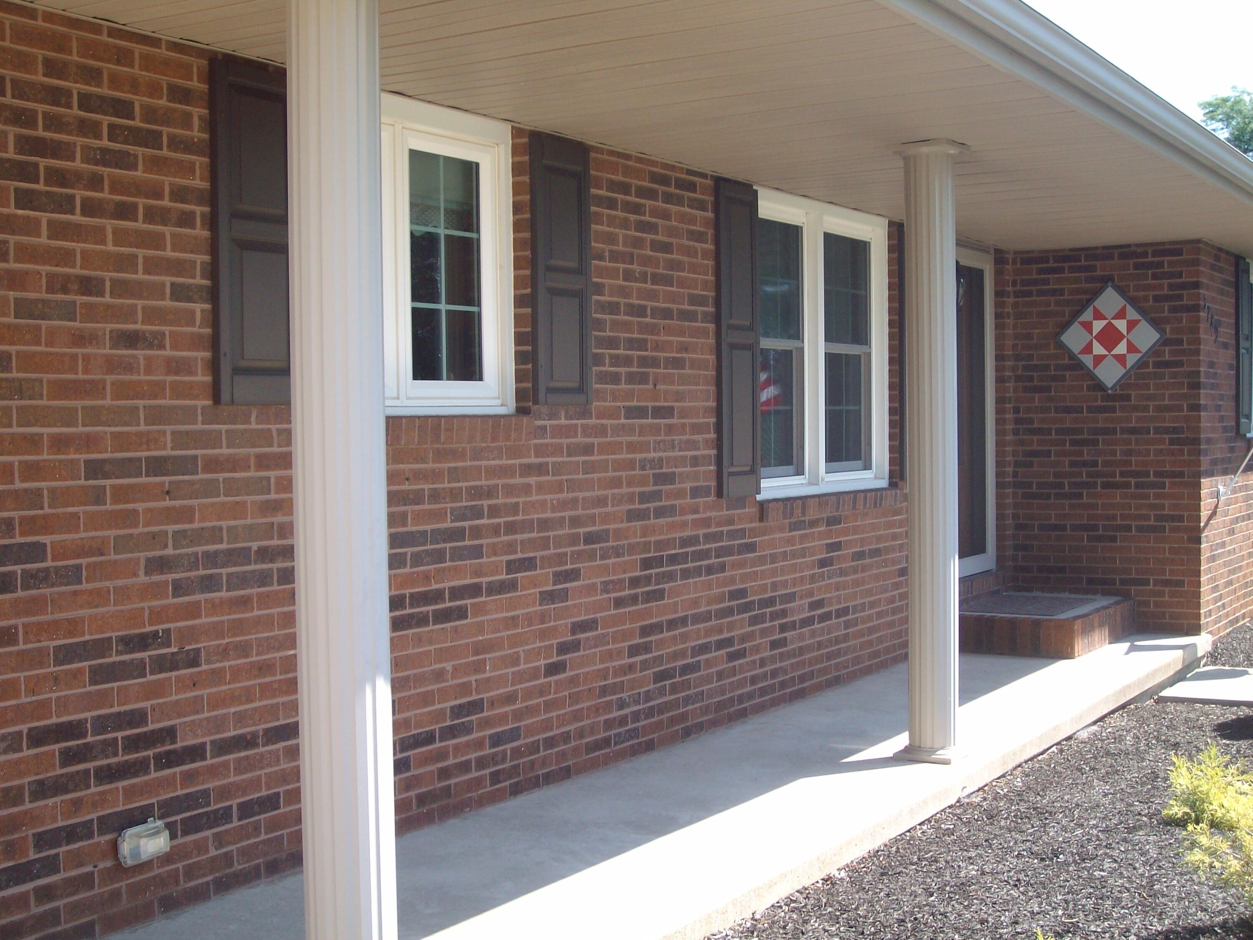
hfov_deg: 42.1
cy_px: 470
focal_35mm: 45
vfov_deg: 32.2
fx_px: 1629
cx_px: 626
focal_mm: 7.46
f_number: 3.1
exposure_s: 1/220
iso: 80
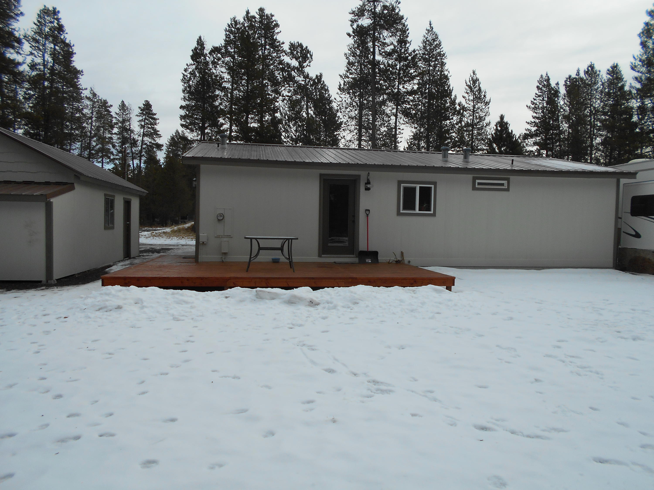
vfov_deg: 53.1
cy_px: 245
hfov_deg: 67.3
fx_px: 491
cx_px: 327
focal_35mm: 26
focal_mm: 4.6
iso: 80
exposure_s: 1/800
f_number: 3.2
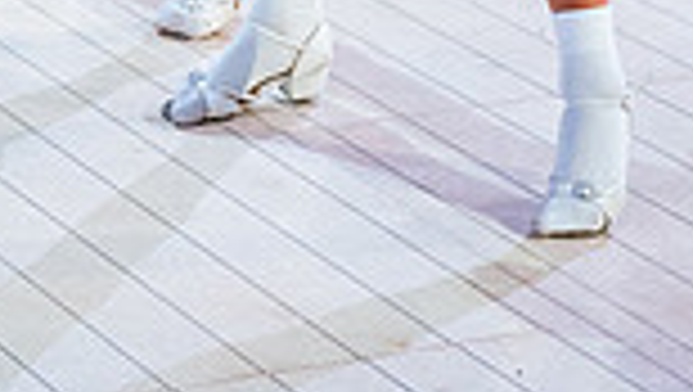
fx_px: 4139
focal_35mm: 225
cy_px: -545
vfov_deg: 5.2
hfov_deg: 9.5
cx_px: -19
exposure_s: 1/500
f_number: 2.8
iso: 3200
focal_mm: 45
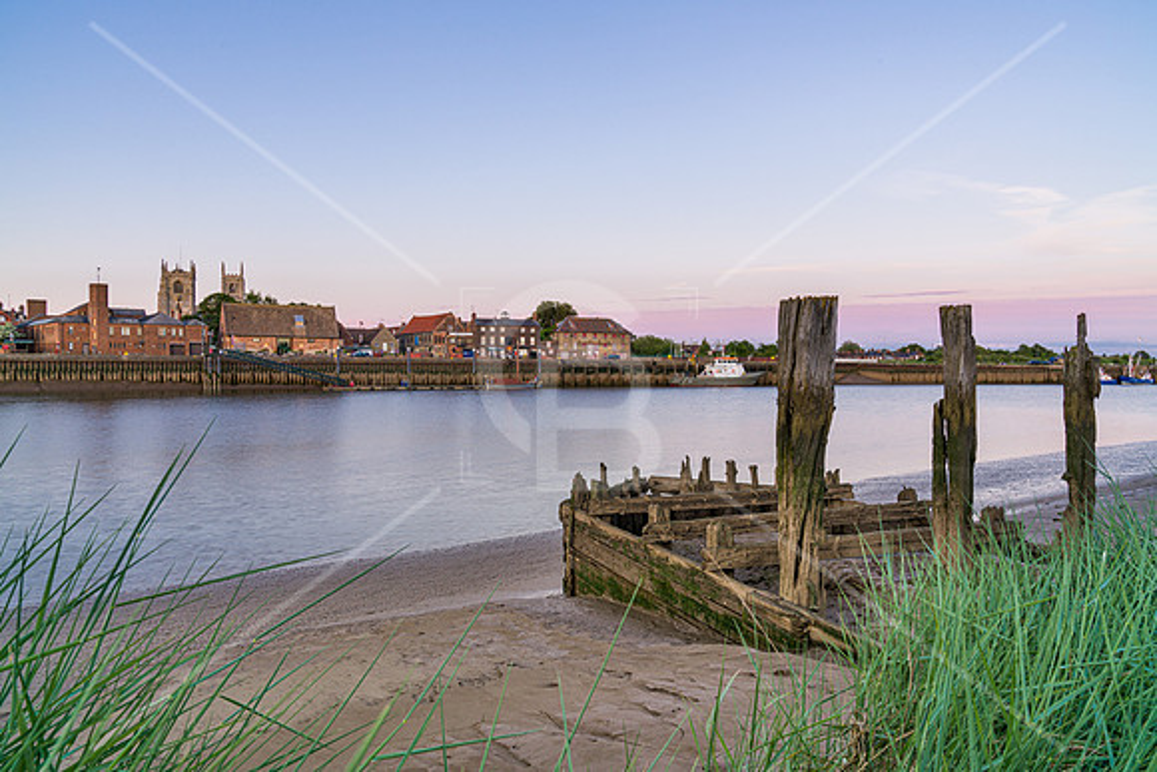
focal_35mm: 24
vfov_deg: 53.2
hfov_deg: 73.7
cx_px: 578
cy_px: 386
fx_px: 771
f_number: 16
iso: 100
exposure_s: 1/2
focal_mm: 24
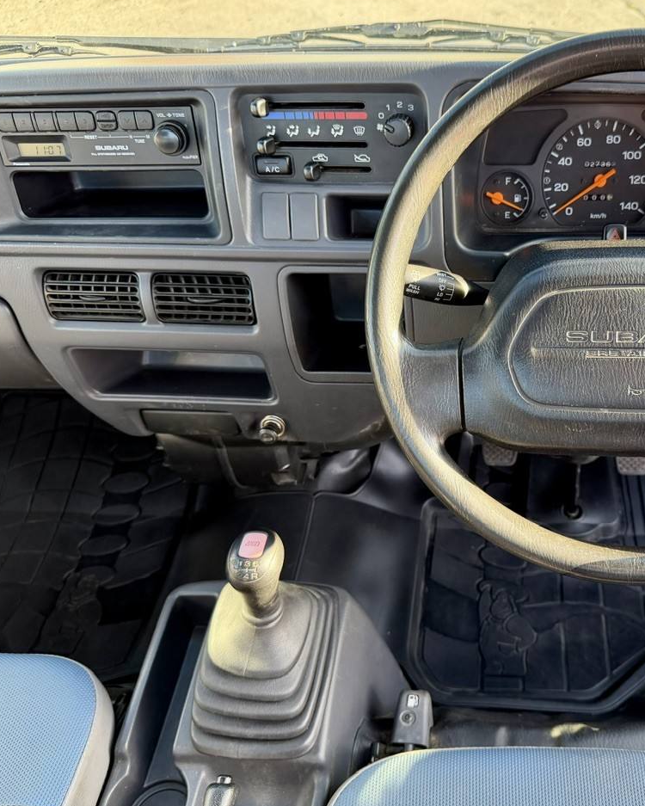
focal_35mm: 32
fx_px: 763
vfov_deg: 55.7
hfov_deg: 44.6
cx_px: 469
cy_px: 399
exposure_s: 1/125
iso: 125
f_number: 1.78
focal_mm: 6.76
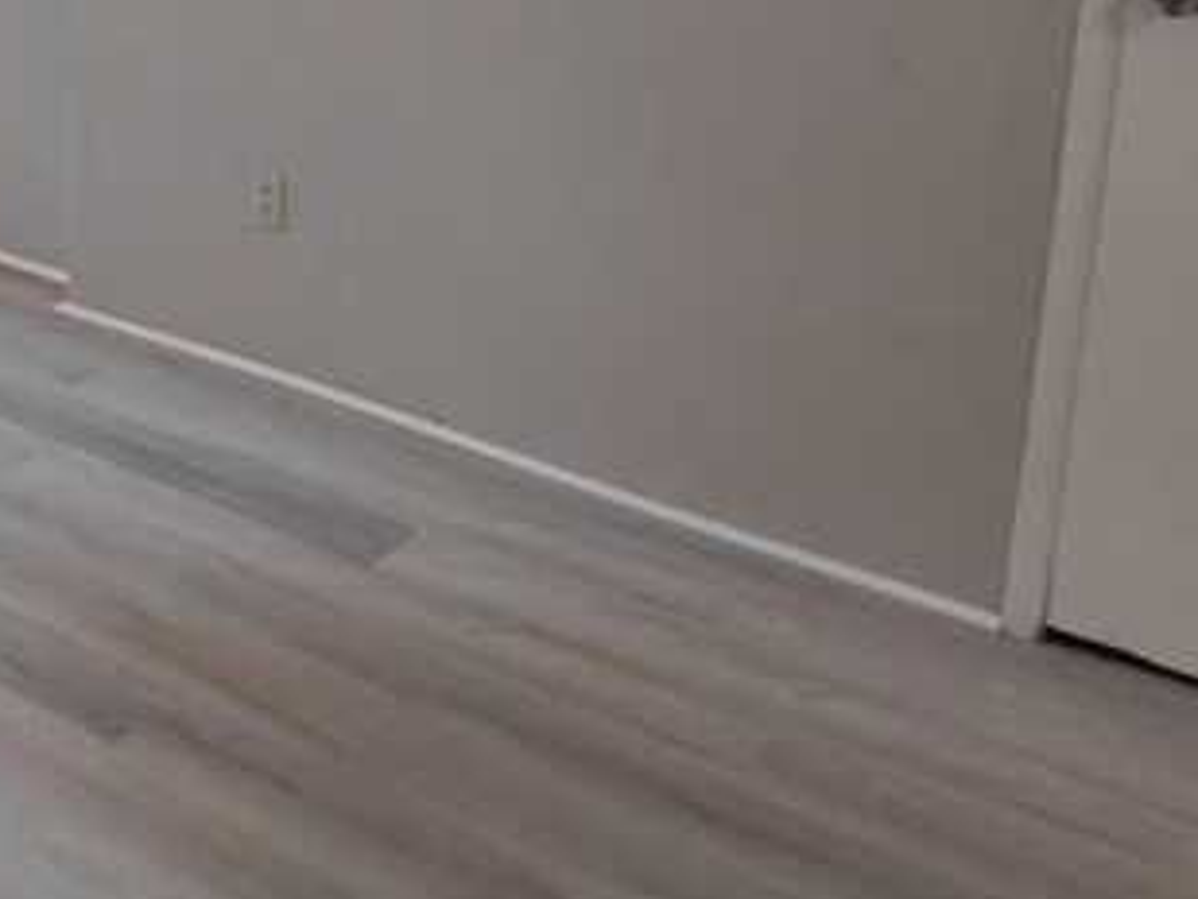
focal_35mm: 53
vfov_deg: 25.3
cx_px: -225
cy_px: -128
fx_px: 1835
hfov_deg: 30.8
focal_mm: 1.64
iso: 125
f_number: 2.2
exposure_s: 1/60
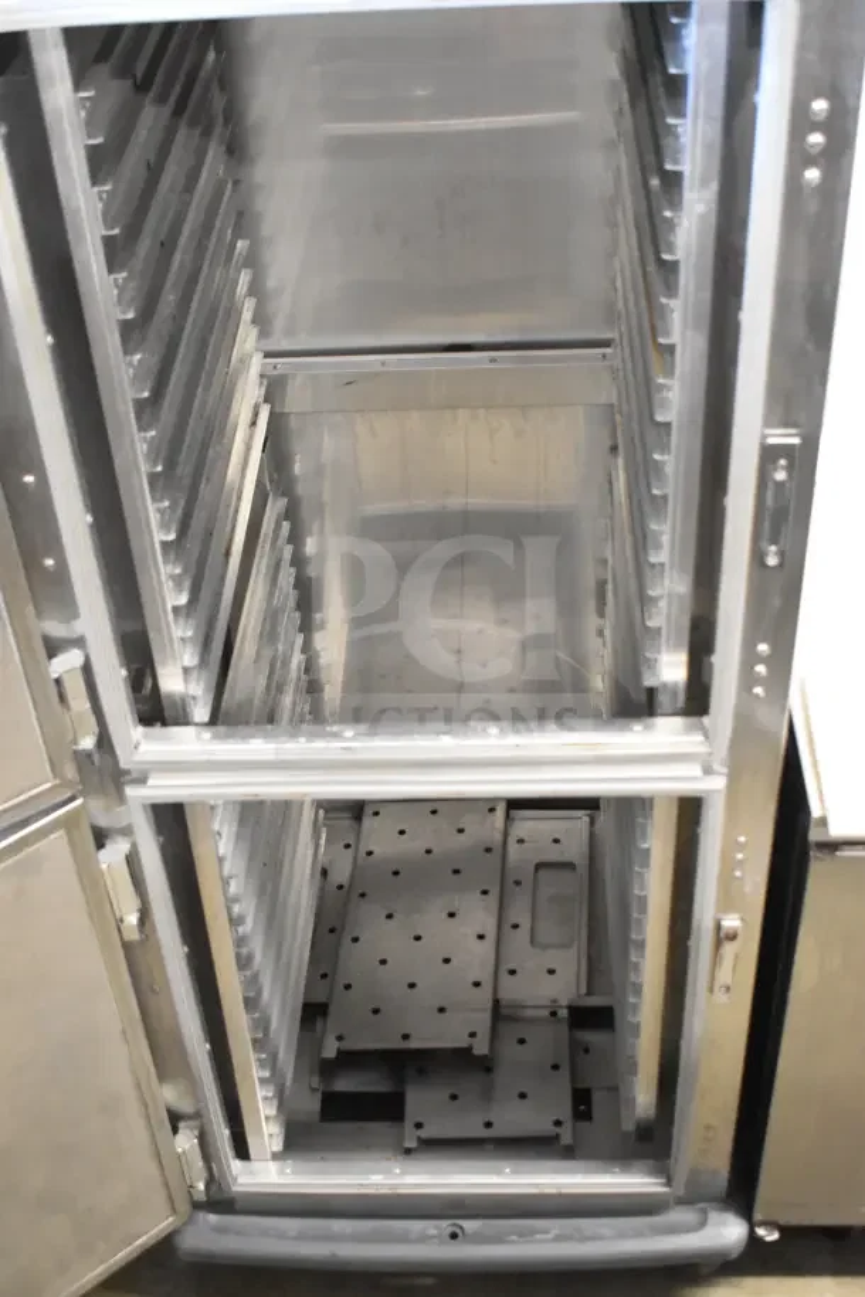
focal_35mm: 45
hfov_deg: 29.9
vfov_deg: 43.6
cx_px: 432
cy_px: 648
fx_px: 1622
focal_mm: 30
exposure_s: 1/50
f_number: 4.2
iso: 6400
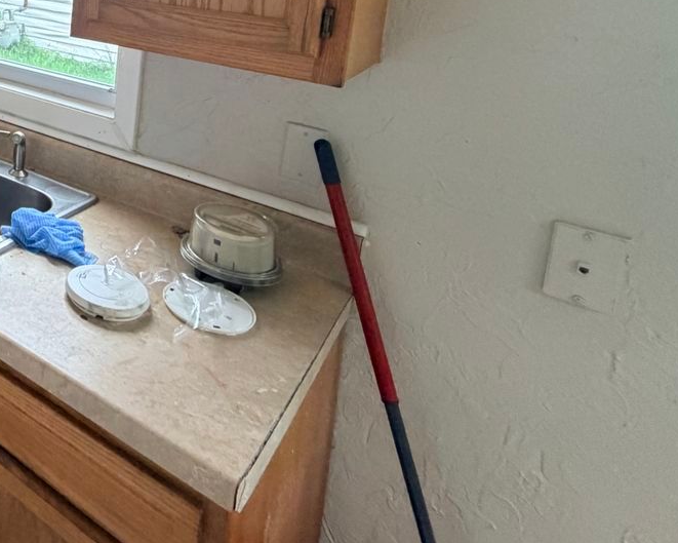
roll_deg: -1.1
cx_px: -82
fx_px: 622
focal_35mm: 31
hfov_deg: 43.2
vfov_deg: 41.3
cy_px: 5
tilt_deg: -8.4
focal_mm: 2.22
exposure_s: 1/104
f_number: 2.2
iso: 320
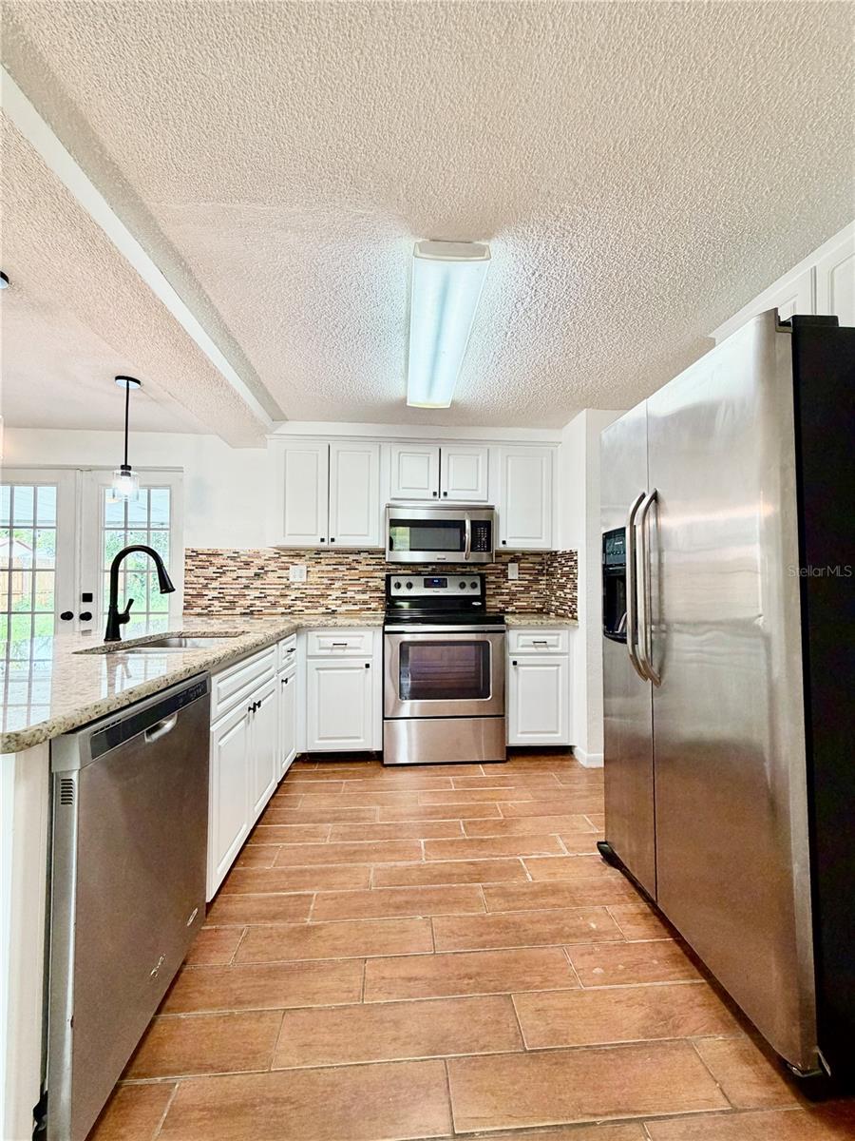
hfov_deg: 85.7
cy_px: 570
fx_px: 461
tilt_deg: +1.7
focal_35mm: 14
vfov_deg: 102.1
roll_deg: -0.7
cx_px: 428
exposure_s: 1/106
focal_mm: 2.22
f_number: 2.2
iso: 200
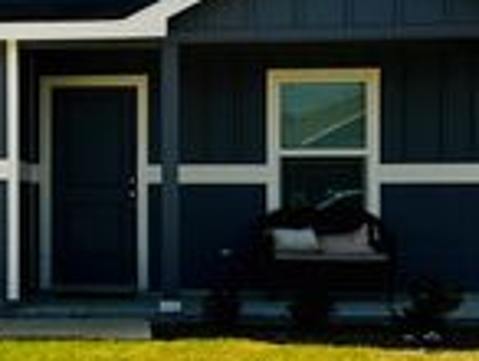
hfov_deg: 23.2
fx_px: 1137
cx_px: 46
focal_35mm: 82
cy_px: 182
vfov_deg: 18.0
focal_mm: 6.86
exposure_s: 1/7042
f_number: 1.78
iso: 80
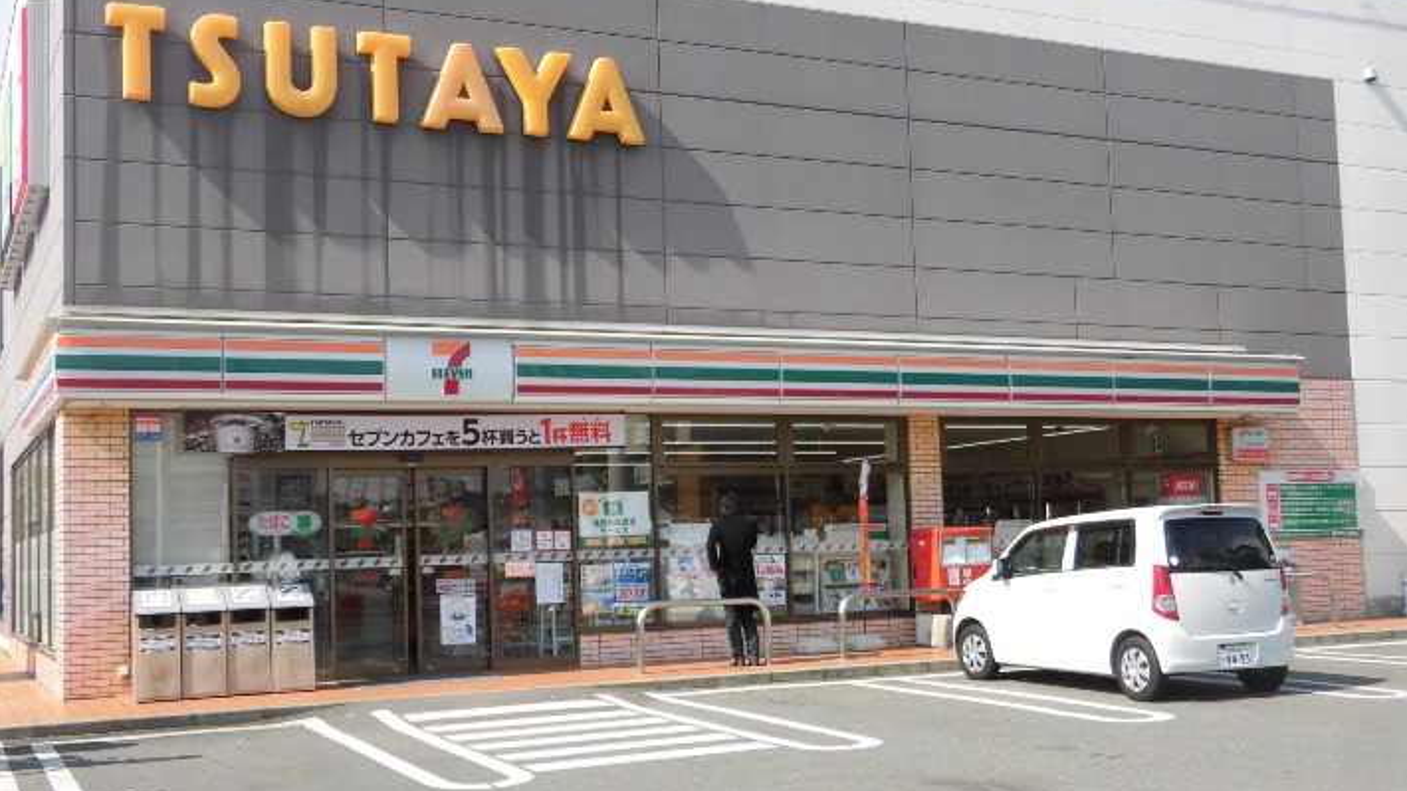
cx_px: 709
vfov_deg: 28.3
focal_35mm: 42
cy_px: 416
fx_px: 1567
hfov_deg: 48.4
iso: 100
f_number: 3.7
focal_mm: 6.77
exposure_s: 1/640
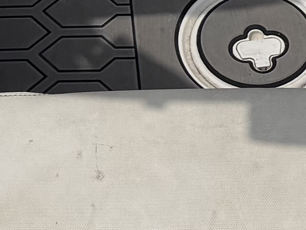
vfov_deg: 7.5
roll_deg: -2.2
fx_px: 1662
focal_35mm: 188
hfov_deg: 10.5
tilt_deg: -39.8
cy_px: -287
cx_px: 245
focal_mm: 6.76
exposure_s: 1/22727
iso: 80
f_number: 1.78
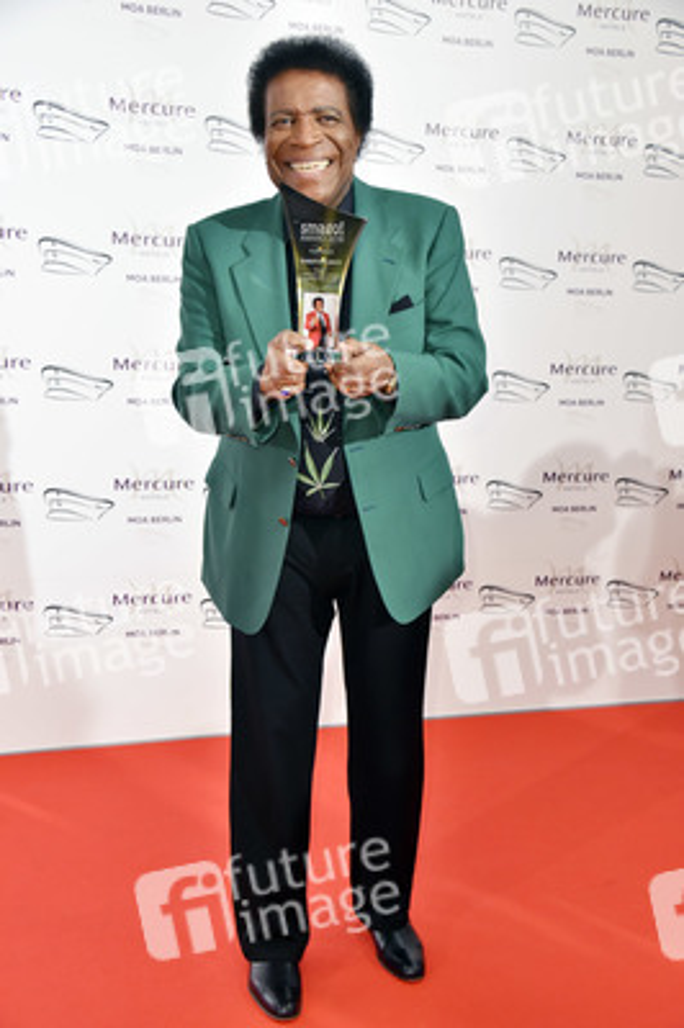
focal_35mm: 48
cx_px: 342
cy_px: 514
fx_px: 1370
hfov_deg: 28.0
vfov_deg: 41.1
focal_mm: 48
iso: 1600
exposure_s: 1/125
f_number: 5.6
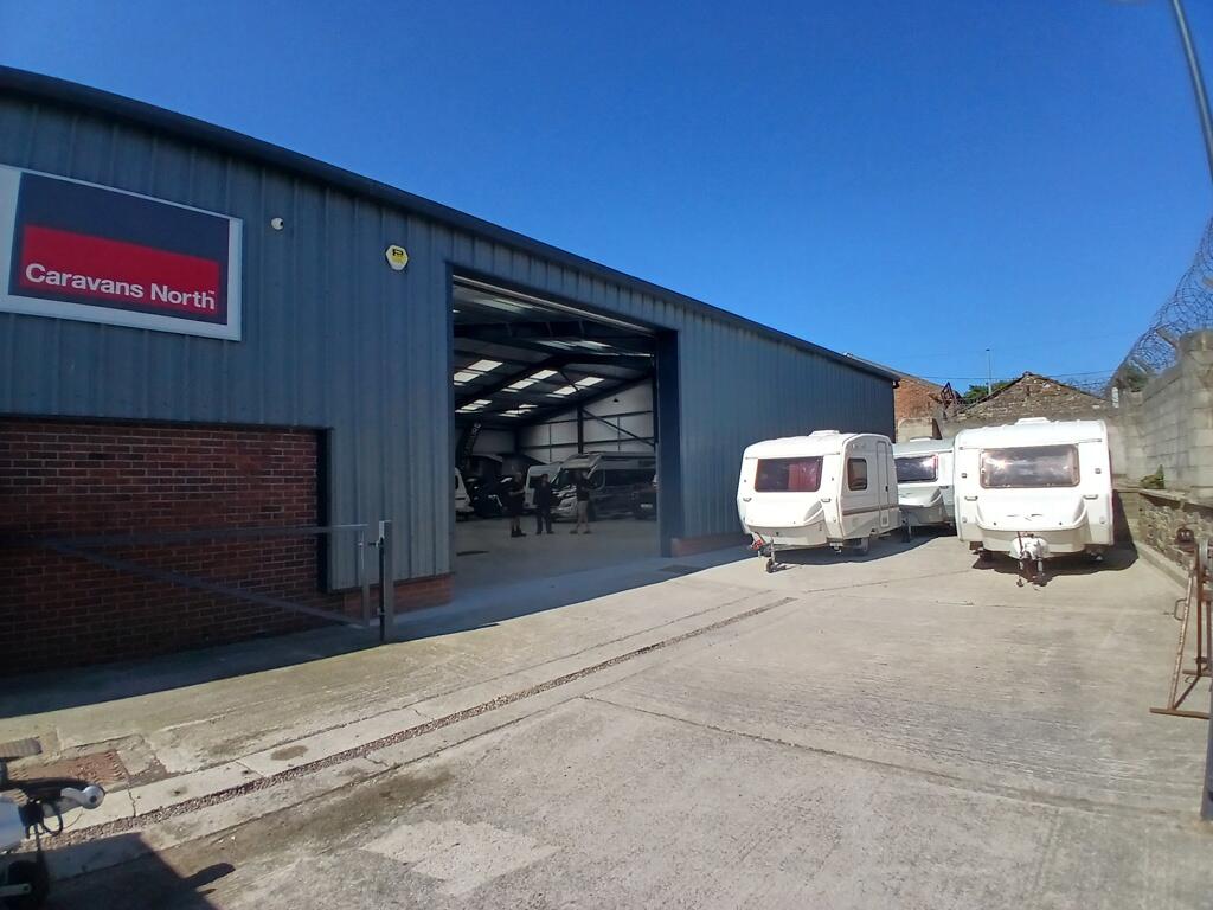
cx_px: 606
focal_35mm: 17
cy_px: 455
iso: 50
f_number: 2.2
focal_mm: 1.4
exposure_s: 1/1664
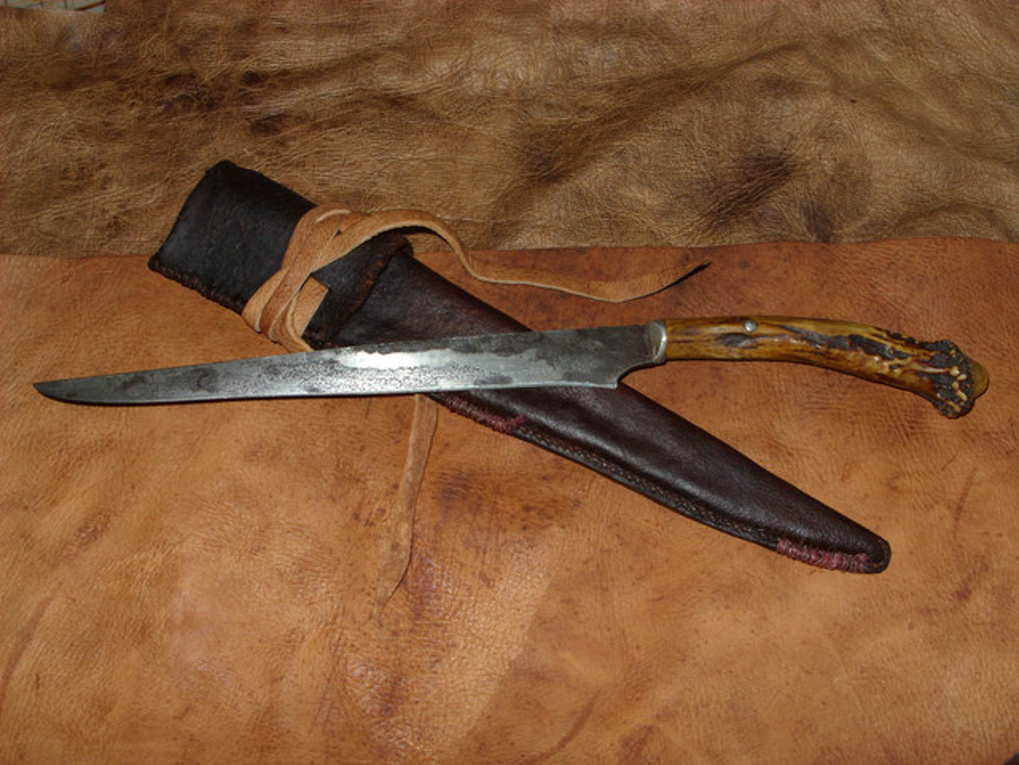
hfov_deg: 49.0
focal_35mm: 38
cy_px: 382
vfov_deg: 37.7
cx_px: 510
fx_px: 1119
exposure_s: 1/30
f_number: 4.9
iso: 50
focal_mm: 6.3
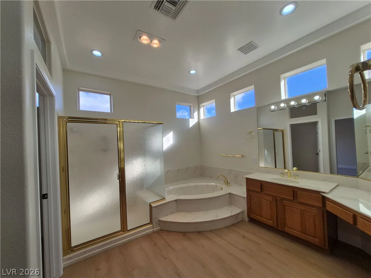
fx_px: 139
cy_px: 139
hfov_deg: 106.2
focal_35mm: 13
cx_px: 186
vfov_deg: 89.9
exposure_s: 1/373
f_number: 2.2
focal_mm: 1.74
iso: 50
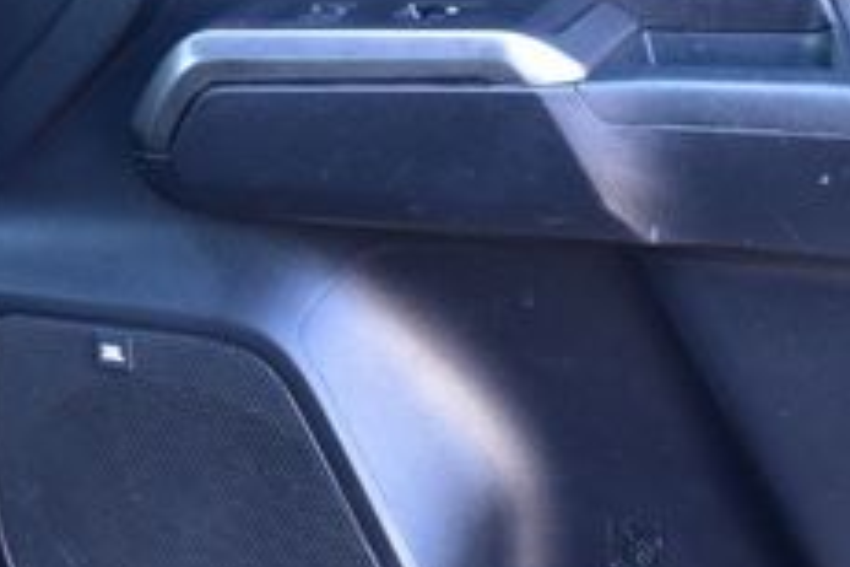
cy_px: 258
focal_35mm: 108
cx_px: 798
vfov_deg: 12.7
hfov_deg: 18.5
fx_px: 2550
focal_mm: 26
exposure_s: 1/20
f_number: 6.3
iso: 400
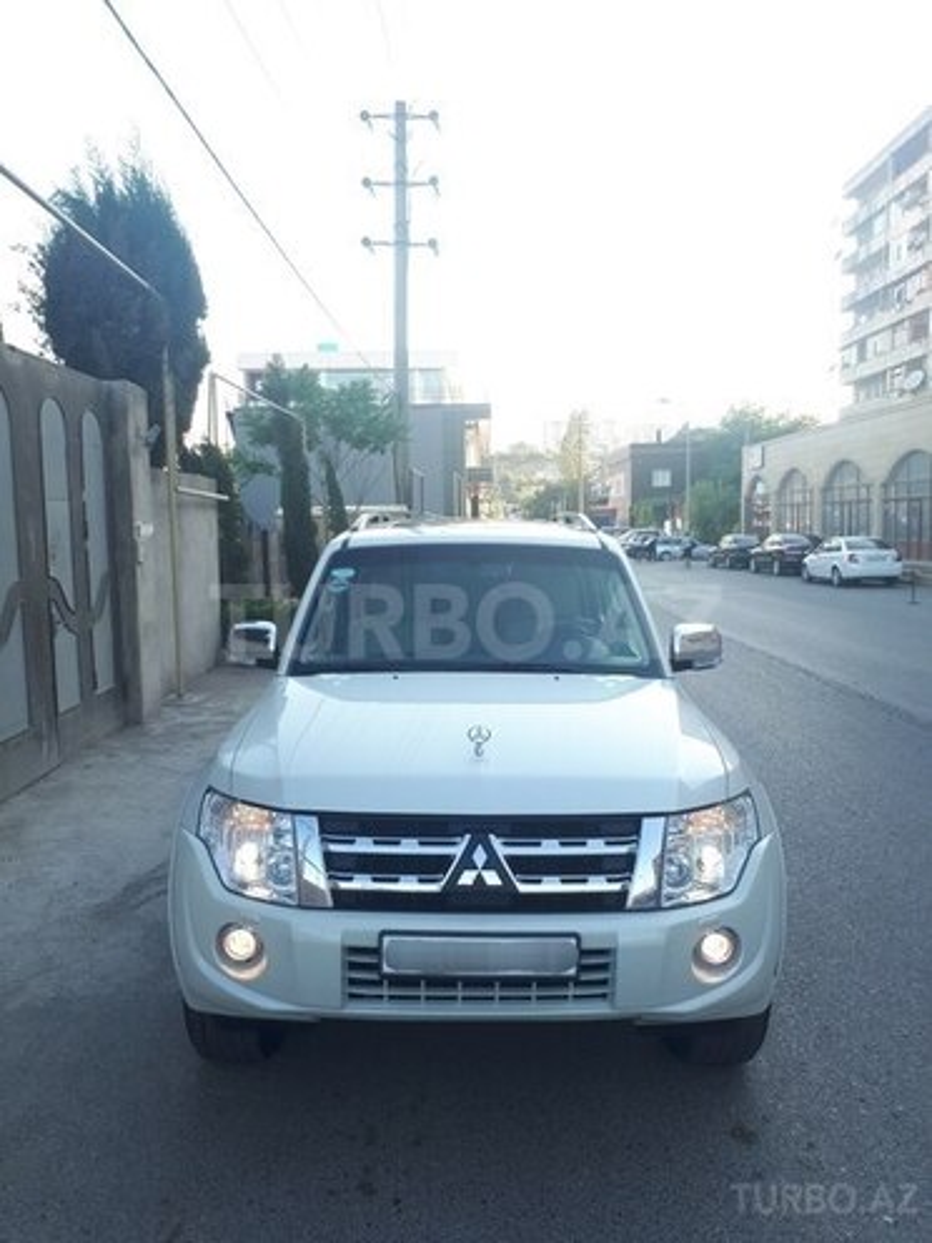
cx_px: 466
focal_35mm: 27
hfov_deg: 51.4
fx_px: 969
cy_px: 622
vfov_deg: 65.3
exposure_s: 1/200
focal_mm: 3.6
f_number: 1.9
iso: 40
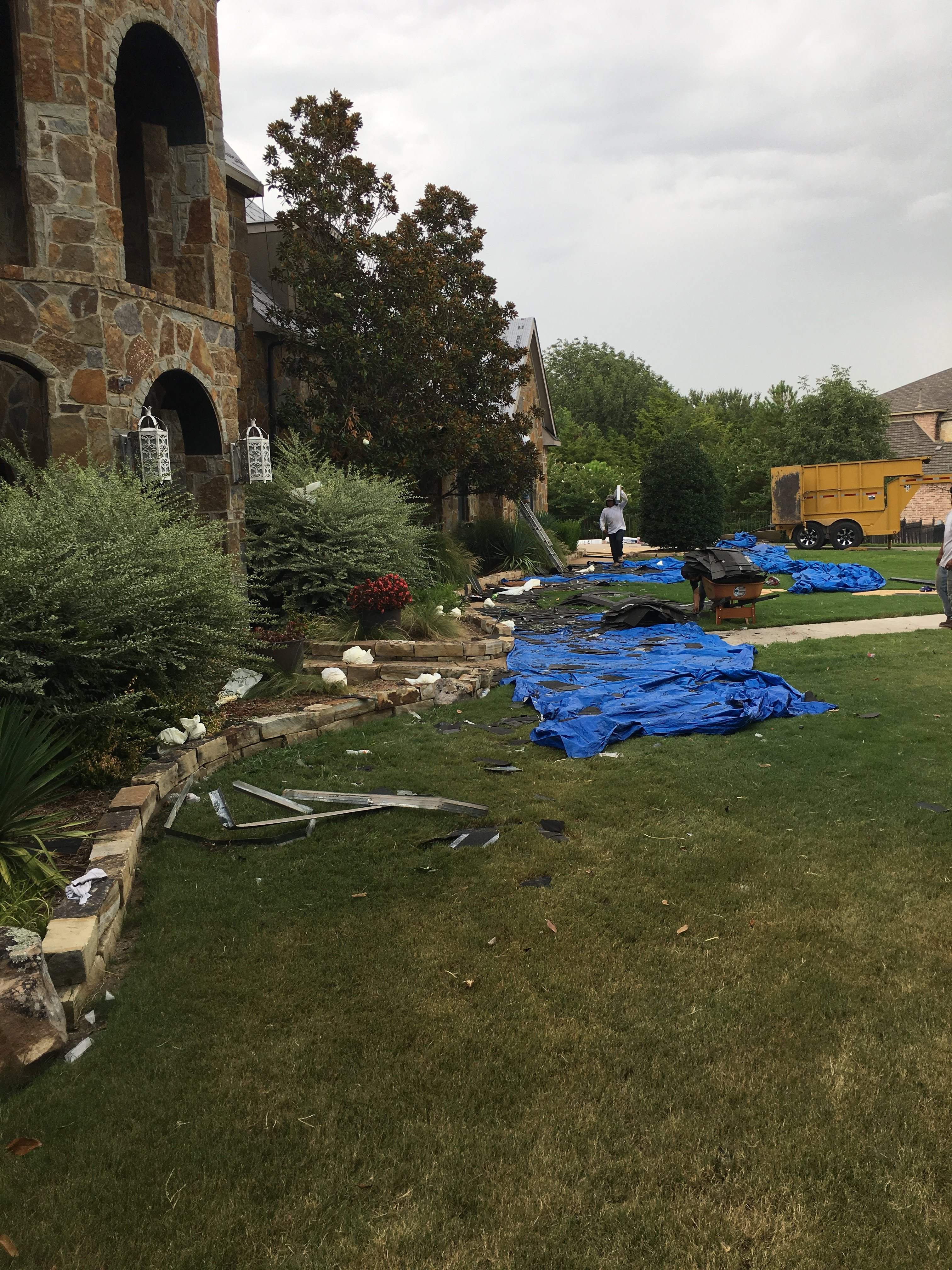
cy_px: 635
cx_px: 476
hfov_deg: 48.2
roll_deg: +0.4
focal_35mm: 29
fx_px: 1063
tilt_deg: -9.3
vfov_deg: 61.7
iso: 25
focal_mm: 4.15
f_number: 2.2
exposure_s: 1/416
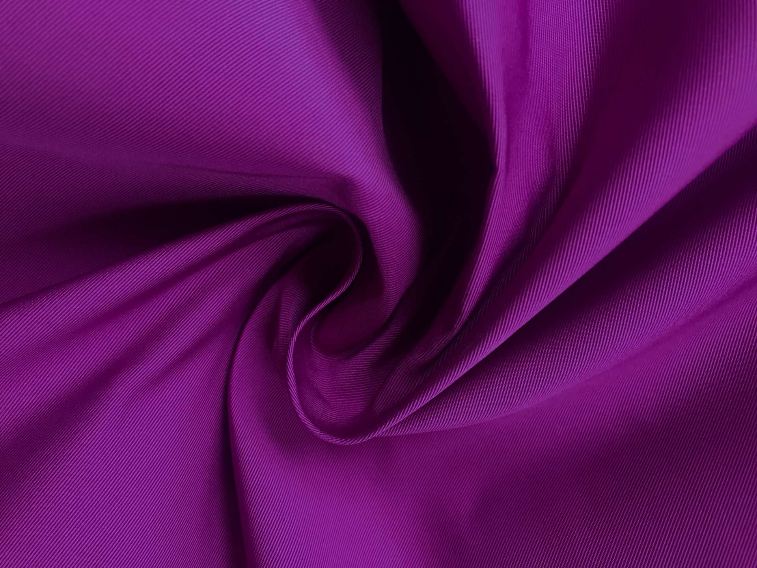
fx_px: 612
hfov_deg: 63.4
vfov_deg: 49.7
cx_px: 378
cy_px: 284
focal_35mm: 28
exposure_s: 1/15
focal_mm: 3.99
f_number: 1.8
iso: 50
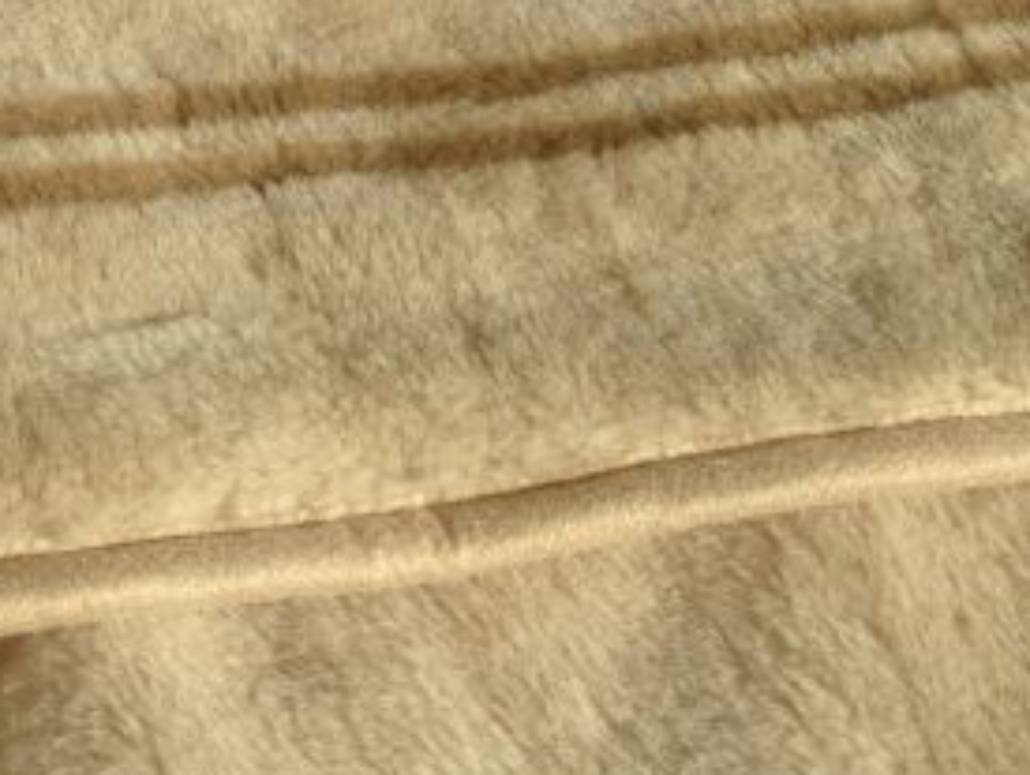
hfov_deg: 21.9
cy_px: -154
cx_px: -77
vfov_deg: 16.7
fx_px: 2532
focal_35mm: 85
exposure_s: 1/1506
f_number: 2.4
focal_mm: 4.13
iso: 50
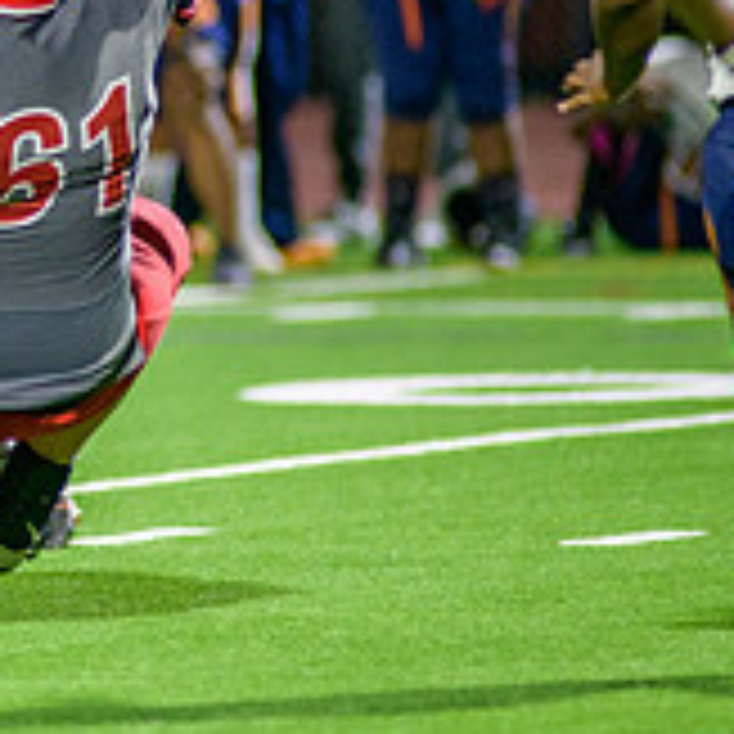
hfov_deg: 1.9
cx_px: -306
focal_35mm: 908
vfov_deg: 1.9
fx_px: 21783
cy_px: 83
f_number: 2.8
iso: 2000
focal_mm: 300
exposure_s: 1/500
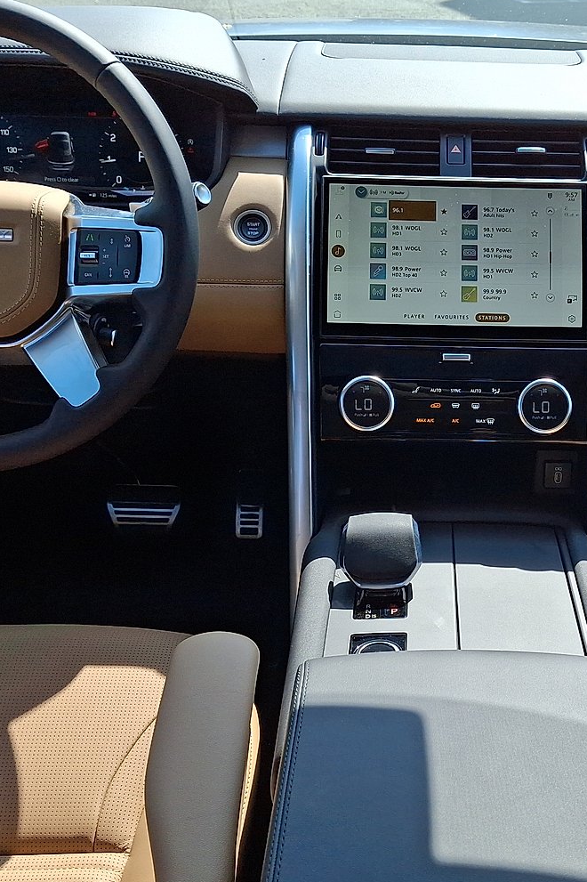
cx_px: 440
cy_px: 468
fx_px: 1028
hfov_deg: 31.3
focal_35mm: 42
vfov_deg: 46.4
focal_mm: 4.69
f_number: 1.8
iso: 25
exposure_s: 1/439
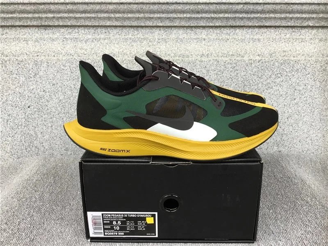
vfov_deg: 45.4
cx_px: 164
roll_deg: +0.4
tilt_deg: -17.9
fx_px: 294
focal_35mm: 31
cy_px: 123
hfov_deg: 58.4
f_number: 2.4
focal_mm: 3.3
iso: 32
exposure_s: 1/50
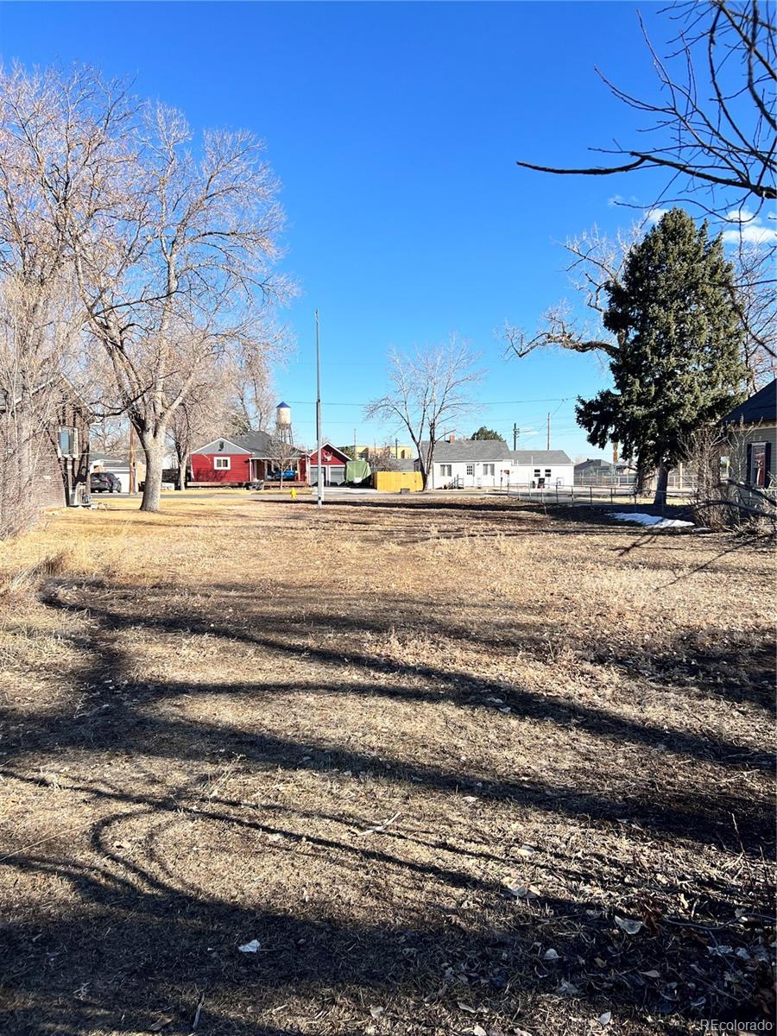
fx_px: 778
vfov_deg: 67.3
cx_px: 388
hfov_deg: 53.1
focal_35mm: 26
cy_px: 518
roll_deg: +0.0
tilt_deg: -2.4
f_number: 1.5
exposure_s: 1/2762
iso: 50
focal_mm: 5.7
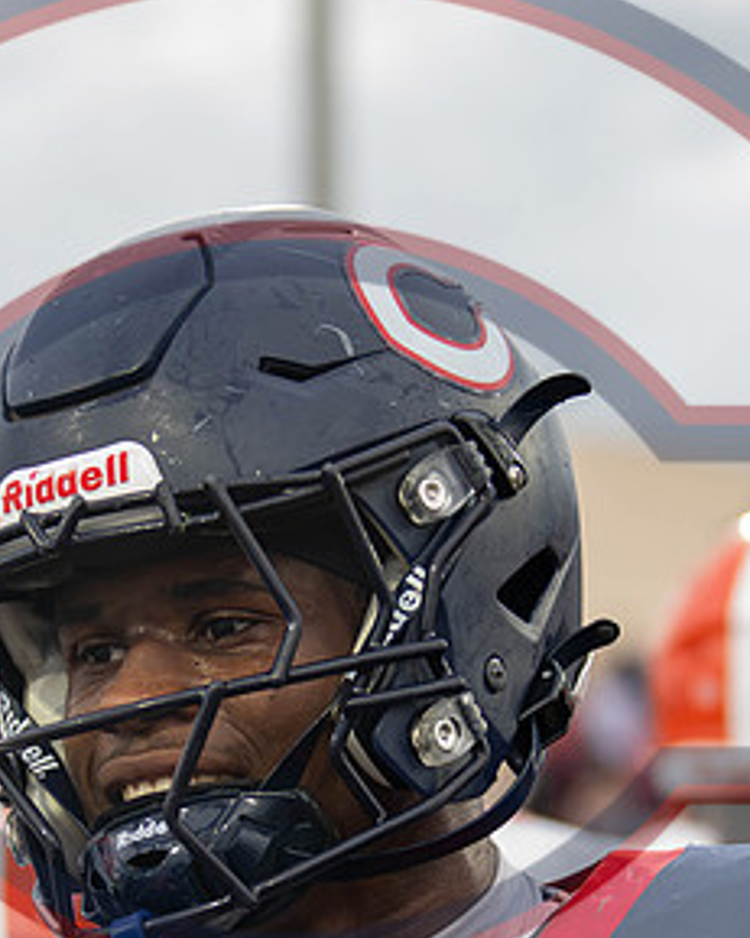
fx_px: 6246
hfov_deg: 6.9
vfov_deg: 8.6
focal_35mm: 225
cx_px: 261
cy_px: 814
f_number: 2.8
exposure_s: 1/1000
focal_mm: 70
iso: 2500
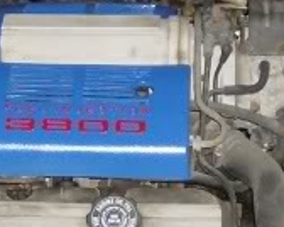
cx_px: 140
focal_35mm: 167
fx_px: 1402
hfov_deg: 11.6
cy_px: 98
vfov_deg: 9.2
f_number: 2.8
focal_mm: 6
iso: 200
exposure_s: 1/60
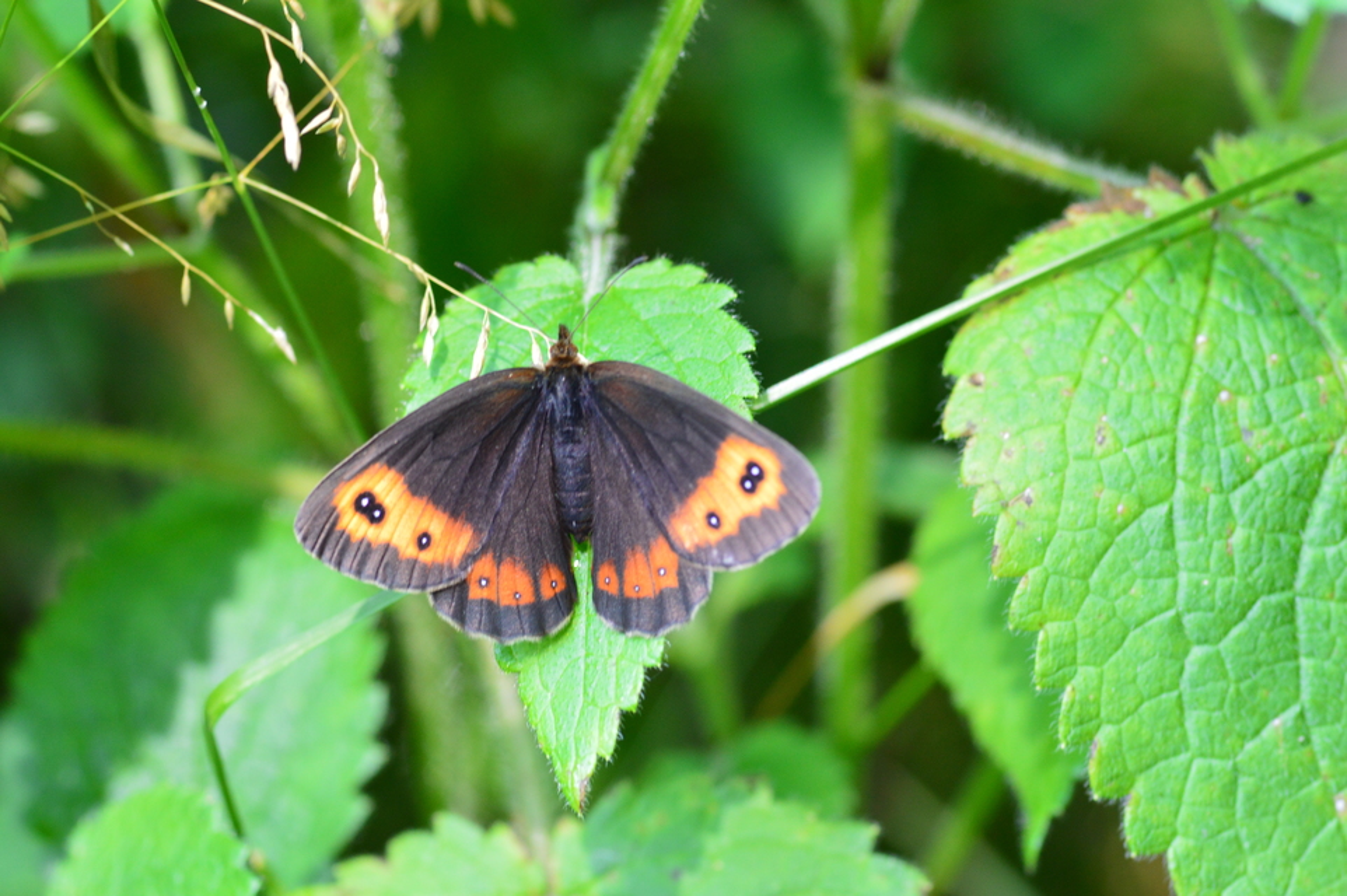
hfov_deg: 13.7
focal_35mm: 150
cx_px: 674
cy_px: 448
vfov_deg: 9.1
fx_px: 5608
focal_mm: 100
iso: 800
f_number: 9
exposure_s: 1/125
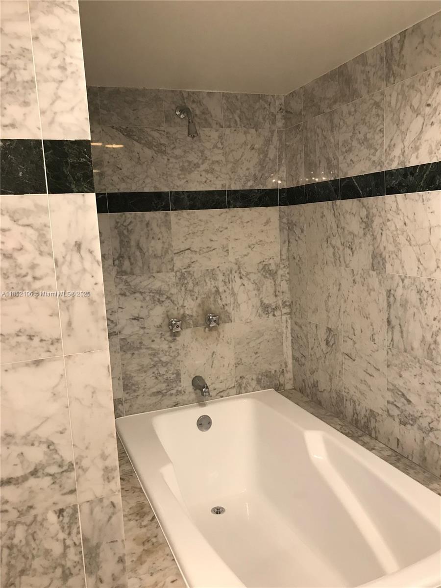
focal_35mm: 28
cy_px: 294
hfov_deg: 49.7
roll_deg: +2.1
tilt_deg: -7.8
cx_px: 220
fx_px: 476
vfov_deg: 63.4
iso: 40
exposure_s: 1/30
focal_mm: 3.99
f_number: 1.8
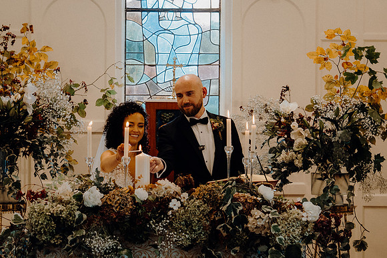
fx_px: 1064
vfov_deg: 13.8
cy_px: 129
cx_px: 194
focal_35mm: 99
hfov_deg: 20.6
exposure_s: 1/160
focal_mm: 66
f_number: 3.5
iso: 1000
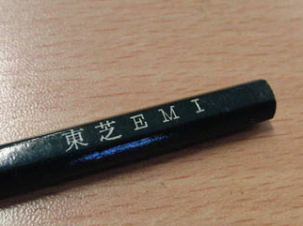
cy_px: 107
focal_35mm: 46
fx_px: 402
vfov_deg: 31.5
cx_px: 140
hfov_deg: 41.2
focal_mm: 6.42
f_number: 3.6
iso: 400
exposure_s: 1/50
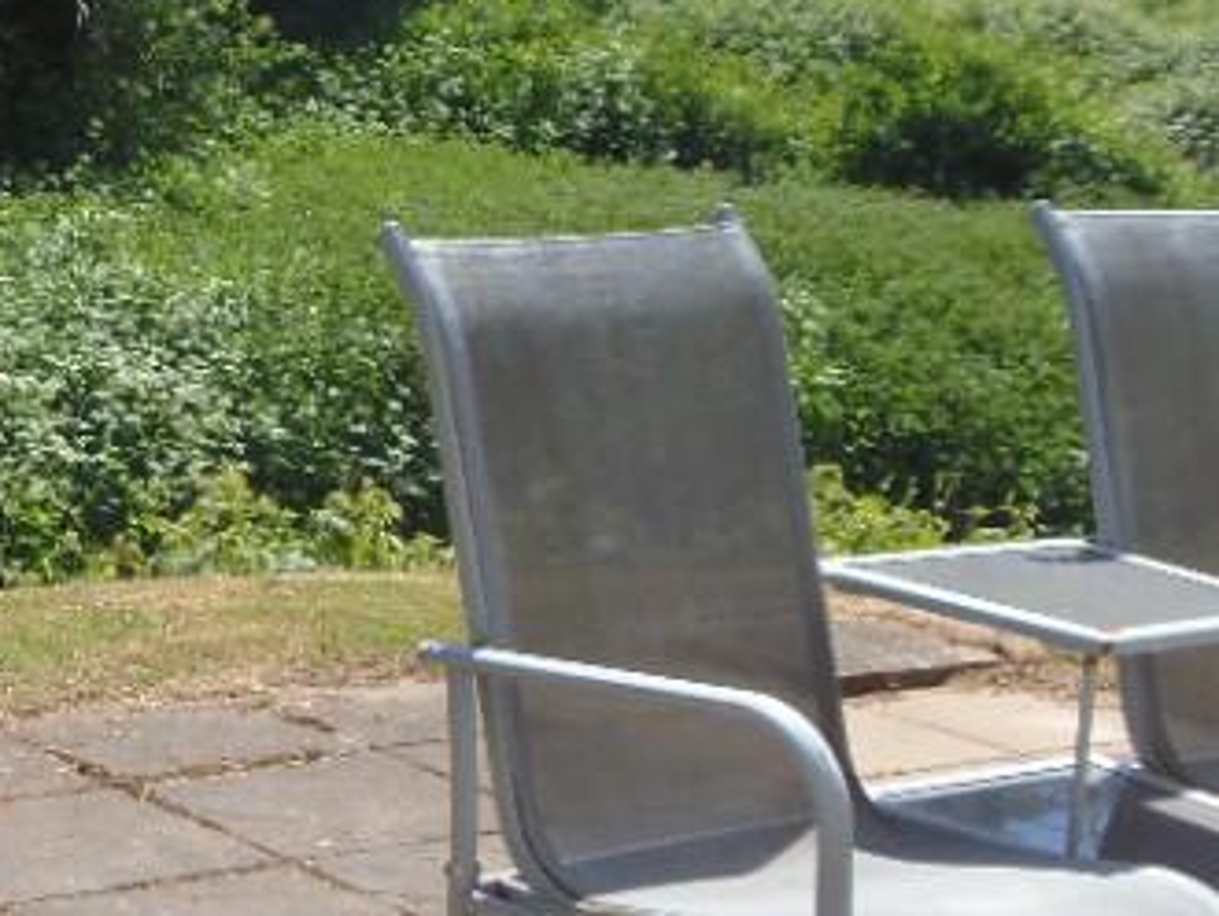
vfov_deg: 15.9
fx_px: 3277
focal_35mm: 93
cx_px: 74
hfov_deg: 20.6
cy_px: 447
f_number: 3.2
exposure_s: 1/500
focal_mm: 5.5
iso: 64
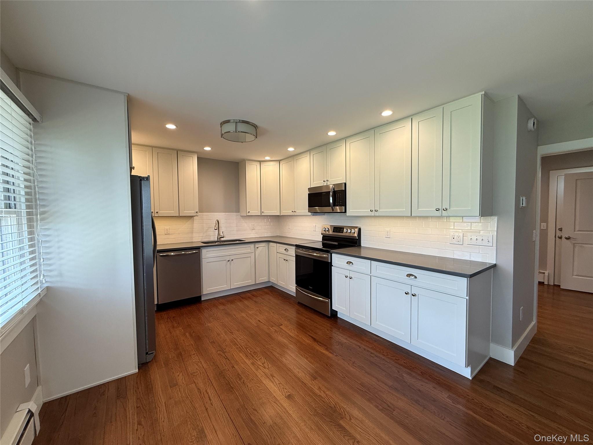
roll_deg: -0.4
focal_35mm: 14
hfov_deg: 102.1
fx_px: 240
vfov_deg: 85.7
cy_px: 222
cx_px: 296
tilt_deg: -1.8
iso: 125
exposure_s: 1/120
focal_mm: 2.22
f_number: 2.2
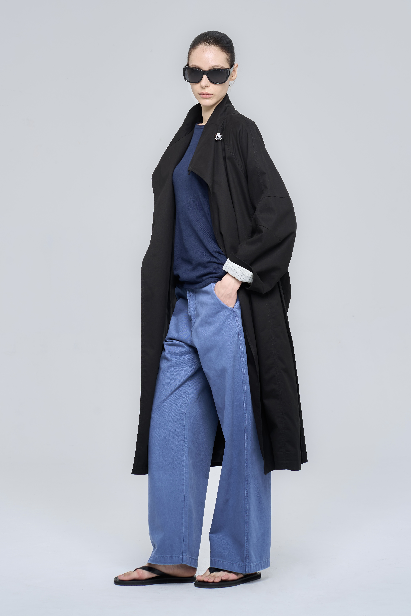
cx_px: 206
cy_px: 308
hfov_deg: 16.1
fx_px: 1455
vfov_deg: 23.9
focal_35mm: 85
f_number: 8
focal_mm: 85
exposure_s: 1/125
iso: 200
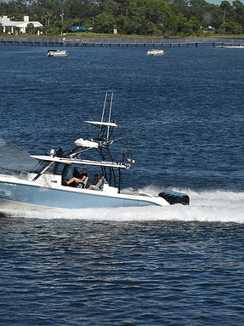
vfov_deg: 10.7
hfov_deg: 8.0
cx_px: -1
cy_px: 162
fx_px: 1747
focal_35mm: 186
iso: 400
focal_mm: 85
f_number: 16
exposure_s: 1/1000
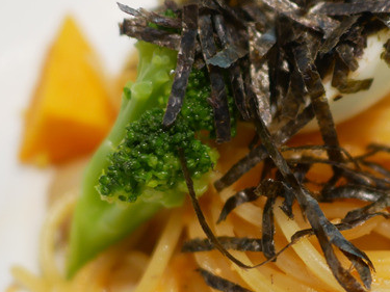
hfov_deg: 23.9
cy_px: 176
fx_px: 901
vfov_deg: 18.4
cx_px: 331
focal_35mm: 80
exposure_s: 1/100
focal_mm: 15
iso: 200
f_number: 1.7
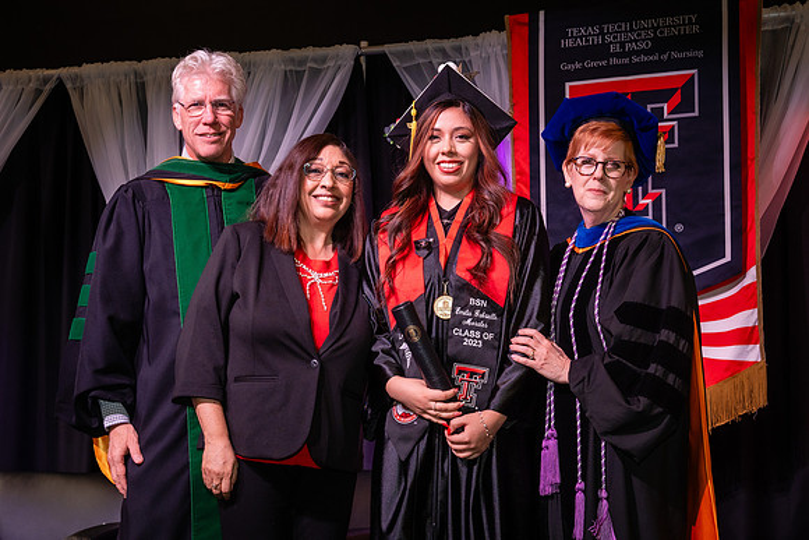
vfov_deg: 20.3
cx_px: 390
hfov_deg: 30.0
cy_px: 304
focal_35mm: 67
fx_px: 1507
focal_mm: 48
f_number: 5.6
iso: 1250
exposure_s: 1/160
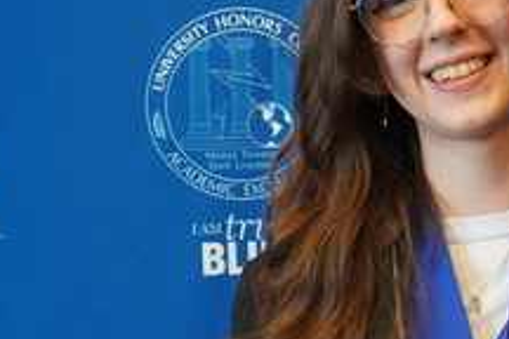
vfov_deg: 10.0
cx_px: 422
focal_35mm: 136
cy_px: 301
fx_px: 1923
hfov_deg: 15.0
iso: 2000
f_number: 4.5
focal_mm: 49
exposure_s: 1/160
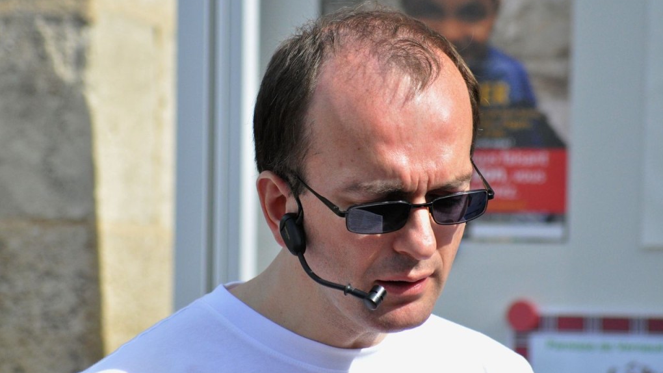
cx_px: 332
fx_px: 6646
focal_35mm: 378
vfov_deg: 3.2
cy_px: 163
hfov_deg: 5.7
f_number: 7.1
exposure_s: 1/3200
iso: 1600
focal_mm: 240
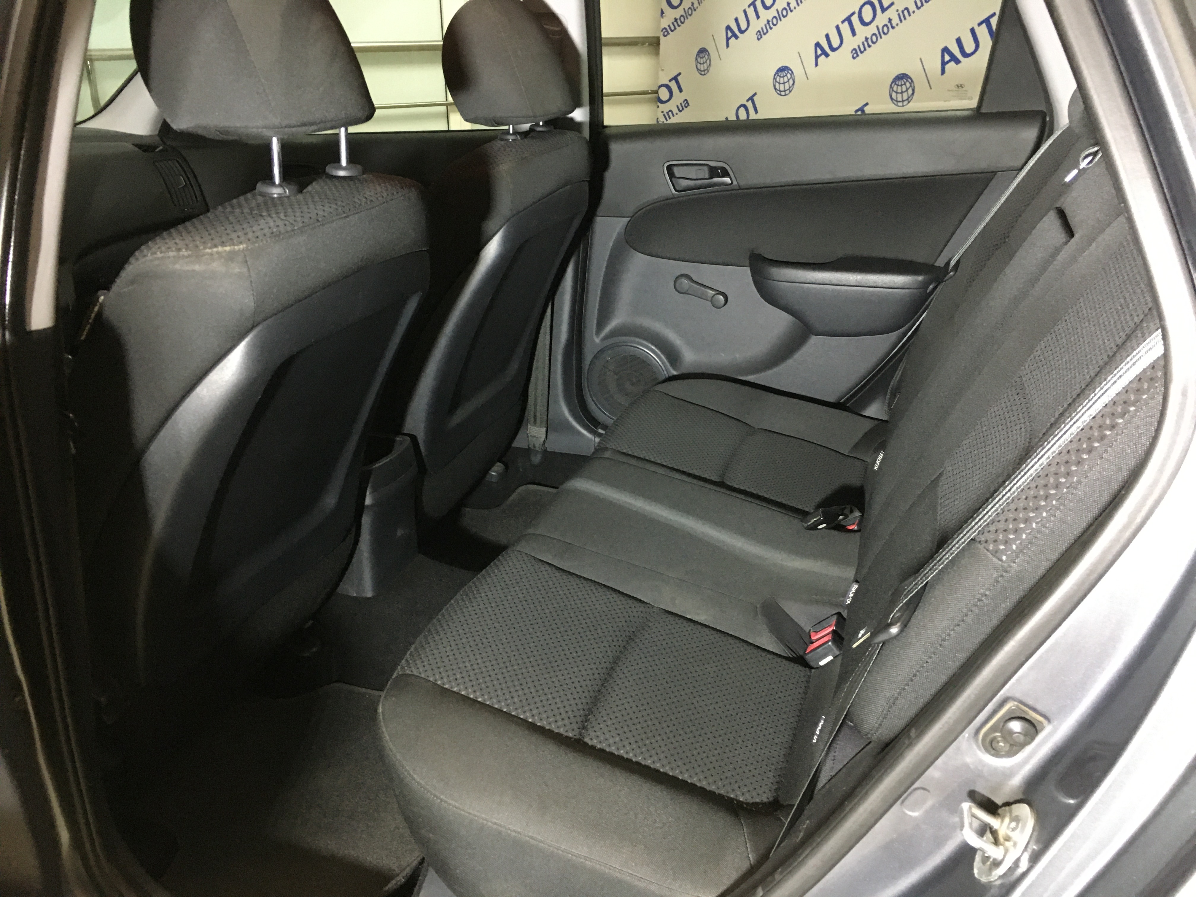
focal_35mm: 29
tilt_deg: -23.3
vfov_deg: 48.2
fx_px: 1002
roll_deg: +0.9
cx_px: 598
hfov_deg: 61.7
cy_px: 448
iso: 200
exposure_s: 1/17
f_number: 2.2
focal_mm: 4.15
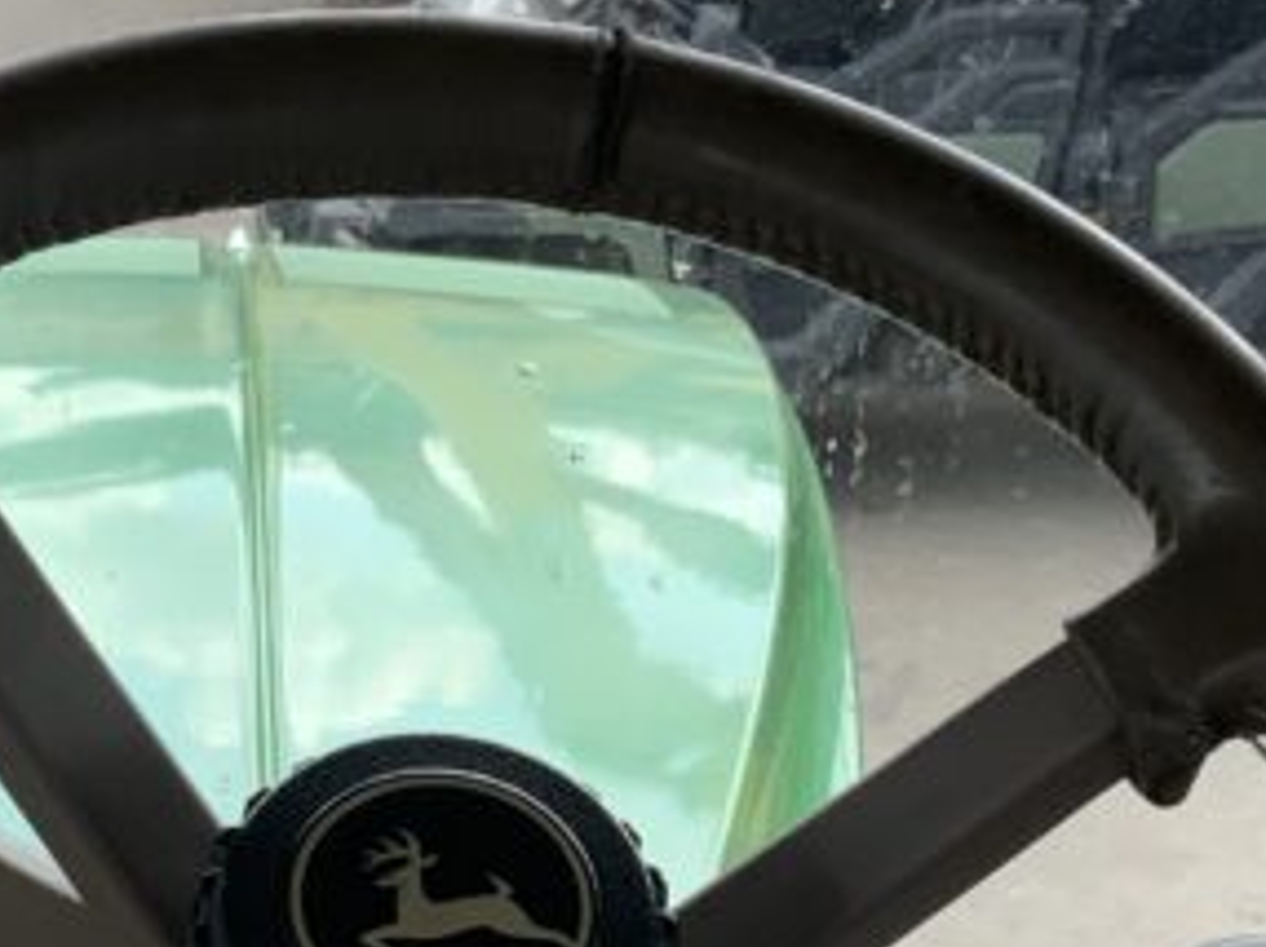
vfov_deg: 14.2
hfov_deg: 18.9
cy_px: 677
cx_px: 513
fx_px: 3800
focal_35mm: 104
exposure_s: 1/230
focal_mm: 3
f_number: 1.8
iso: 16
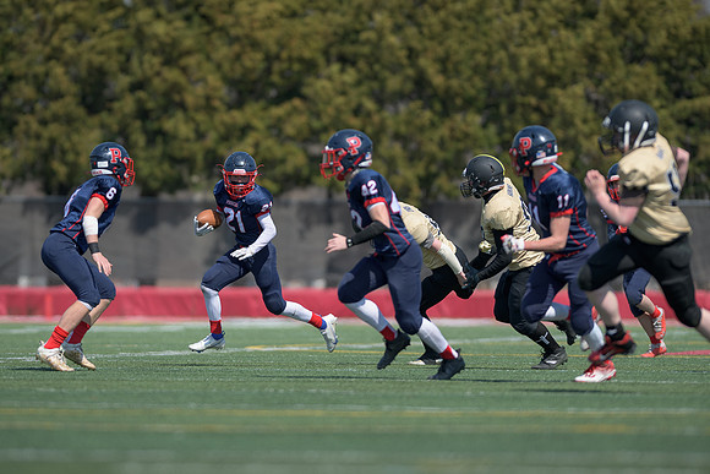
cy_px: 224
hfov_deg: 6.3
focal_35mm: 328
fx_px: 6472
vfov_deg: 4.2
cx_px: 268
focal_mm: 200
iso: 64
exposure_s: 1/2500
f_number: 2
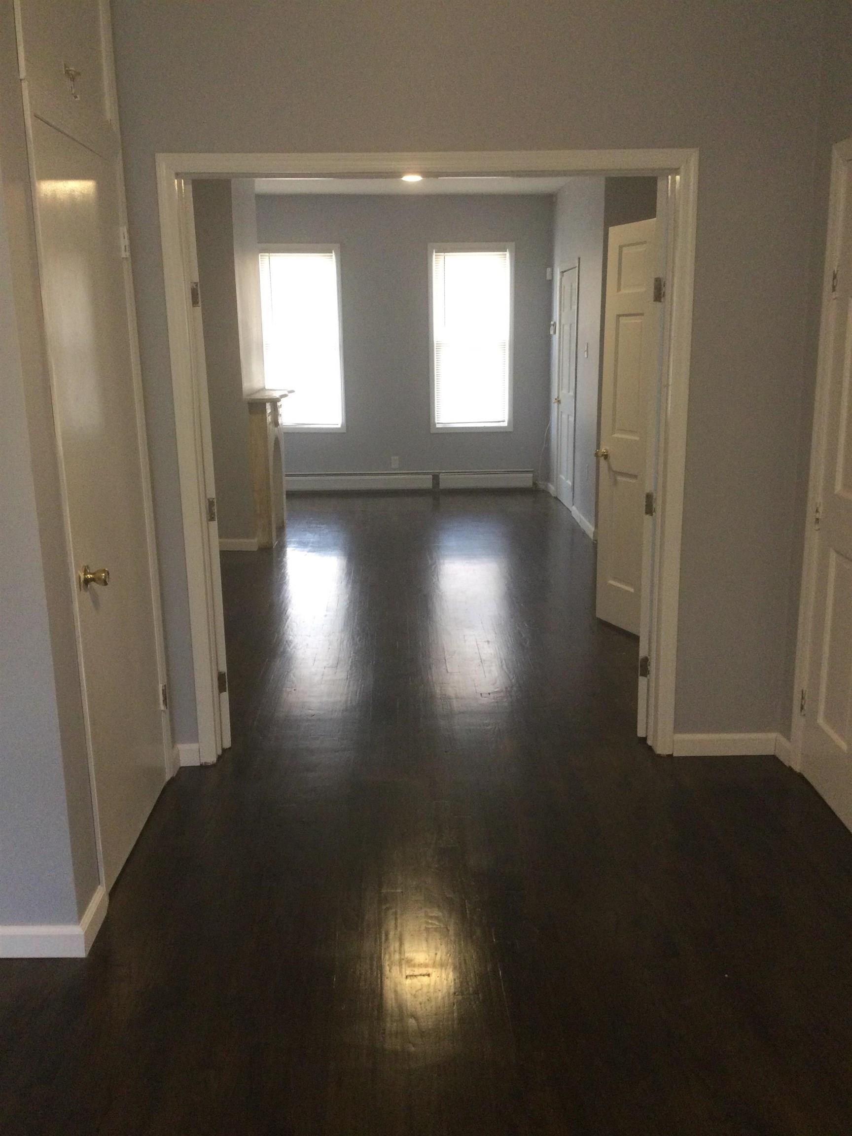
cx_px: 426
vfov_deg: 58.4
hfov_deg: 45.4
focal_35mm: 31
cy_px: 568
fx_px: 1017
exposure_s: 1/30
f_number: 2.4
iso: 160
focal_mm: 3.3
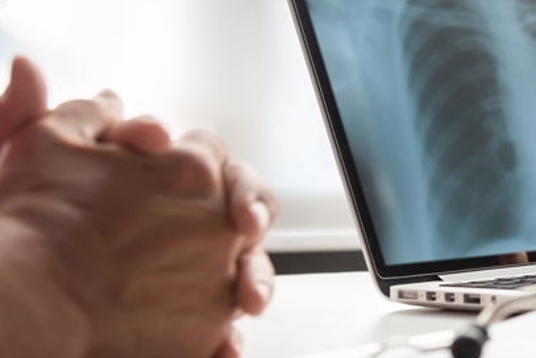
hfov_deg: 17.6
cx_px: 540
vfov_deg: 12.1
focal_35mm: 113
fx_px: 1684
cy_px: 159
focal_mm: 46
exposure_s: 1/800
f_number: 4
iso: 1600
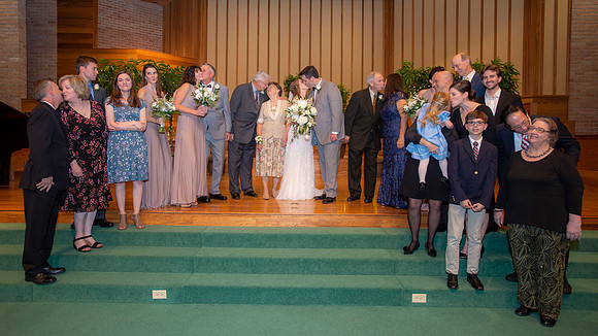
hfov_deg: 76.7
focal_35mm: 24
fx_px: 378
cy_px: 145
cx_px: 289
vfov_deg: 47.8
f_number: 3.5
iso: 800
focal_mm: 22
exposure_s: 1/160
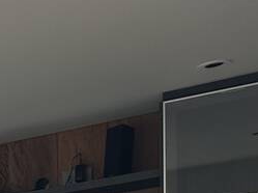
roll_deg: +4.9
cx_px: -415
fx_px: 1034
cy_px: 543
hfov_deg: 11.2
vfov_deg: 9.0
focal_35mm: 139
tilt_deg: -8.4
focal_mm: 6.86
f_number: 1.78
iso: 64
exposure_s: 1/129
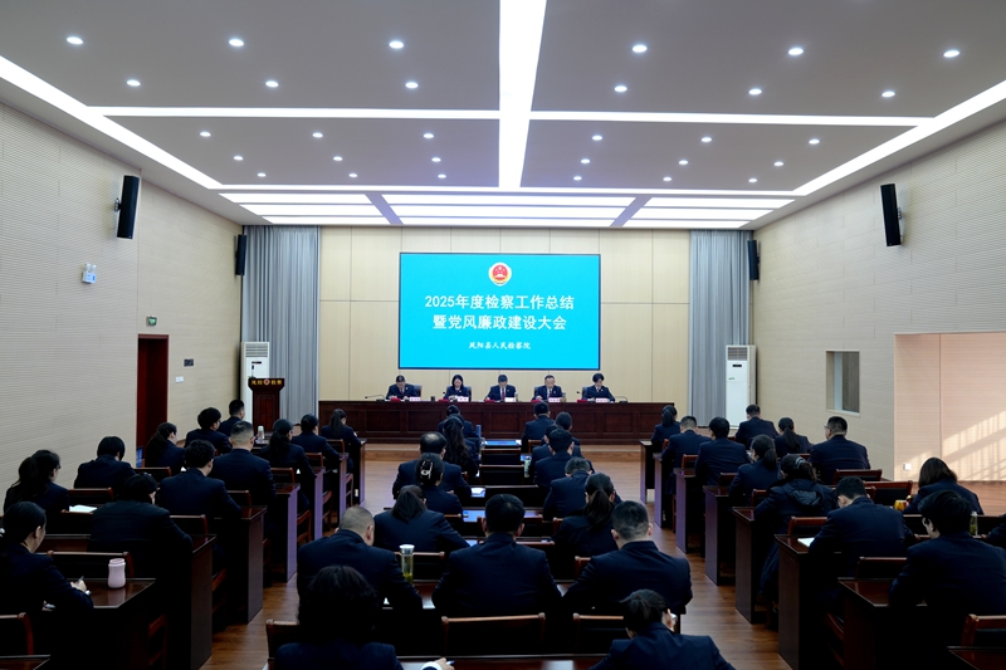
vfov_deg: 43.6
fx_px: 838
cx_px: 503
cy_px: 335
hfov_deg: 61.9
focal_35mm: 30
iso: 250
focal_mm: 30
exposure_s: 1/60
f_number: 4
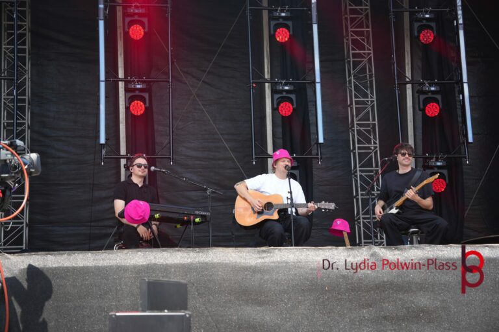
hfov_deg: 30.5
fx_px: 915
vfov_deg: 20.6
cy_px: 166
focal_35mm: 66
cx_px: 250
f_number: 4.5
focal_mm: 44
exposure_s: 1/160
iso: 100
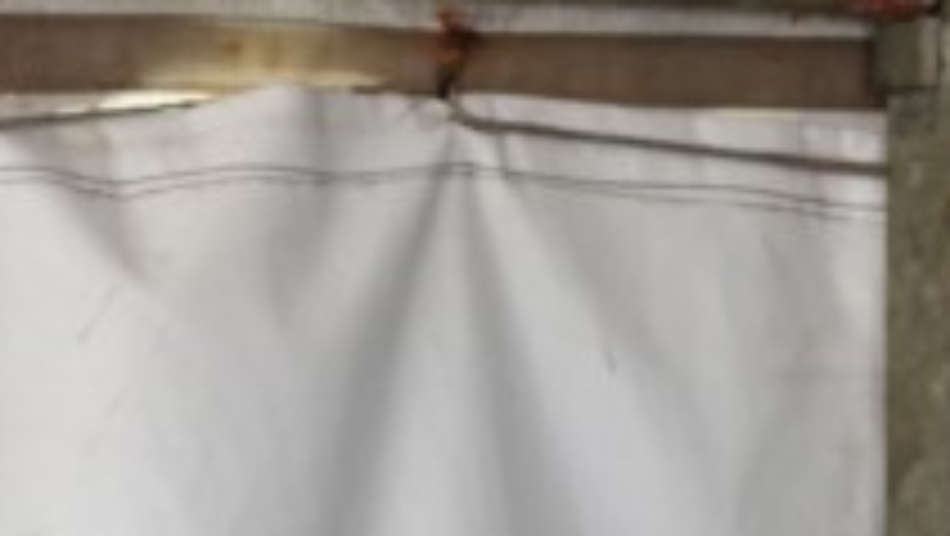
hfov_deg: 10.7
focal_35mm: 200
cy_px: 1144
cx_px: 797
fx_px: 5041
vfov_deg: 5.9
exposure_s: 1/160
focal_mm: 35
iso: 2500
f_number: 4
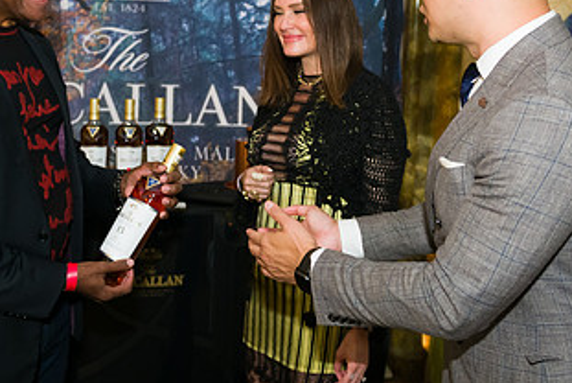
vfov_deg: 25.0
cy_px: 122
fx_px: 859
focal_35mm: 54
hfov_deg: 36.8
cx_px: 269
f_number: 3.2
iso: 1600
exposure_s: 1/125
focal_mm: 29
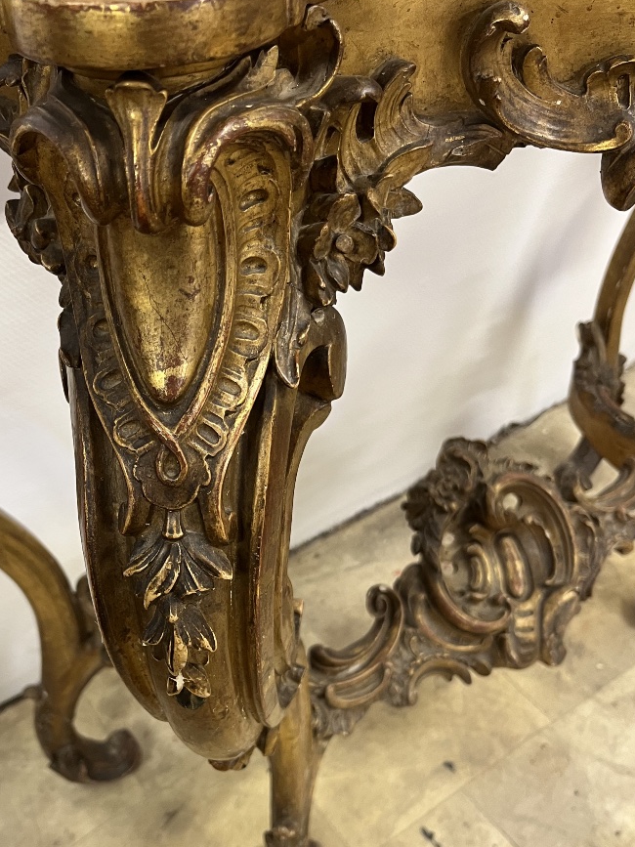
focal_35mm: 36
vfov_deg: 51.1
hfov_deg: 39.5
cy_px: 497
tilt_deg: -41.8
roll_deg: +7.3
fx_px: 881
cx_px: 252
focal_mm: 5.1
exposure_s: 1/50
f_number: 1.6
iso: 160
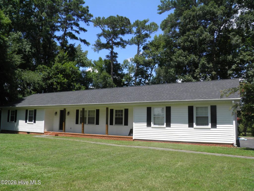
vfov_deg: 49.7
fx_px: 205
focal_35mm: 28
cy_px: 96
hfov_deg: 63.4
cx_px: 127
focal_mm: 4.9
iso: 50
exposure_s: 1/200
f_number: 5.7
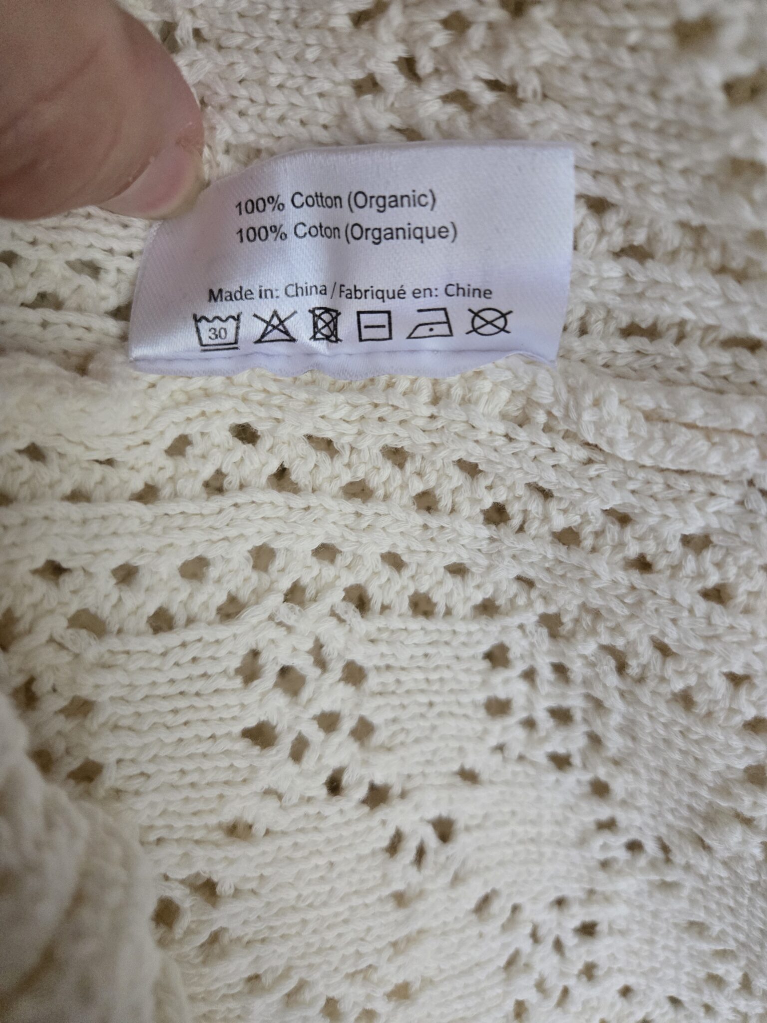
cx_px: 384
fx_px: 679
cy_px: 512
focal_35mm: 23
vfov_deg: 73.9
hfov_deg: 58.9
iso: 1000
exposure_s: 1/120
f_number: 1.8
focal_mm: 5.4
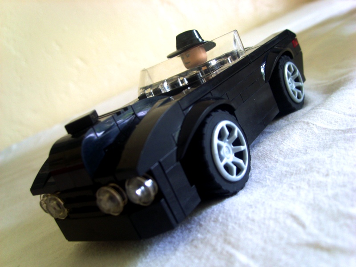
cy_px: 134
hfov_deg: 52.6
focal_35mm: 35
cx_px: 178
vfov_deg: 40.7
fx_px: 360
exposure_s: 1/7
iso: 50
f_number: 2.8
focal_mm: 5.8
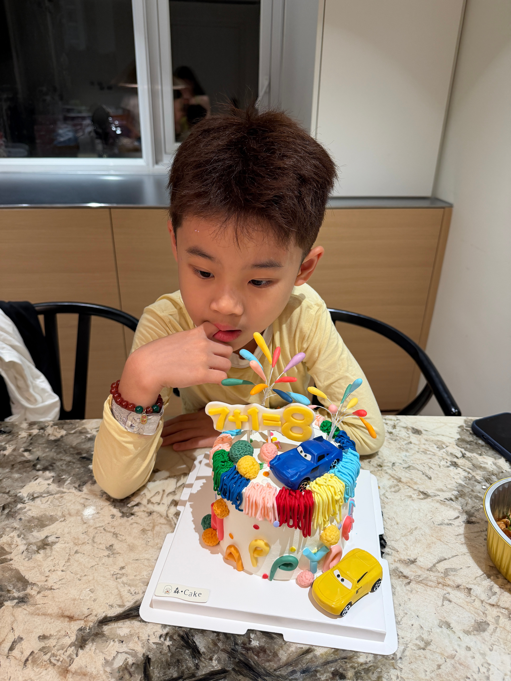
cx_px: 256
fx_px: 472
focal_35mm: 24
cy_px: 340
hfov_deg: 56.8
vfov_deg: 71.6
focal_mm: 6.76
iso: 200
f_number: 1.78
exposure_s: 1/100
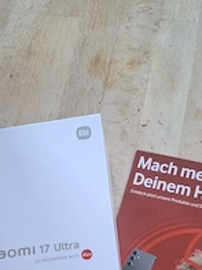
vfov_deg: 37.9
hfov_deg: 30.9
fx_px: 366
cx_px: 109
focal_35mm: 47
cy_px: 240
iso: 250
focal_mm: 5.54
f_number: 1.8
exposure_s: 1/100
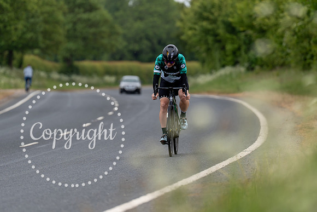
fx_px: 2647
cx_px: 172
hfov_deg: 6.9
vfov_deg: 4.6
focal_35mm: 301
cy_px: 88
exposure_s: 1/1250
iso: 160
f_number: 3.2
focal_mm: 200
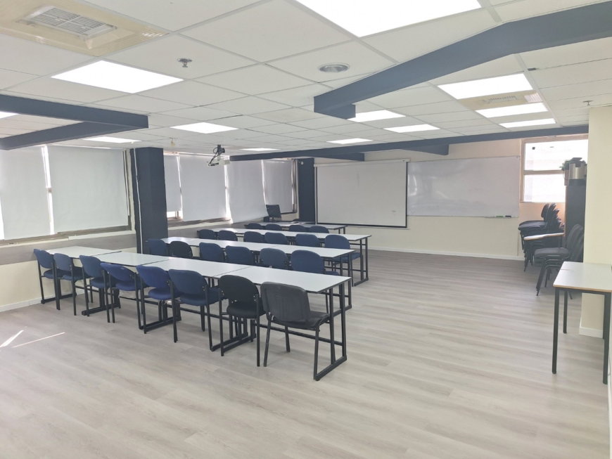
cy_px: 230
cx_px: 306
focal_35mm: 23
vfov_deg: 58.9
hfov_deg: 73.9
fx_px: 407
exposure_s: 1/129
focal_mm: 5.54
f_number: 1.8
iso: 40
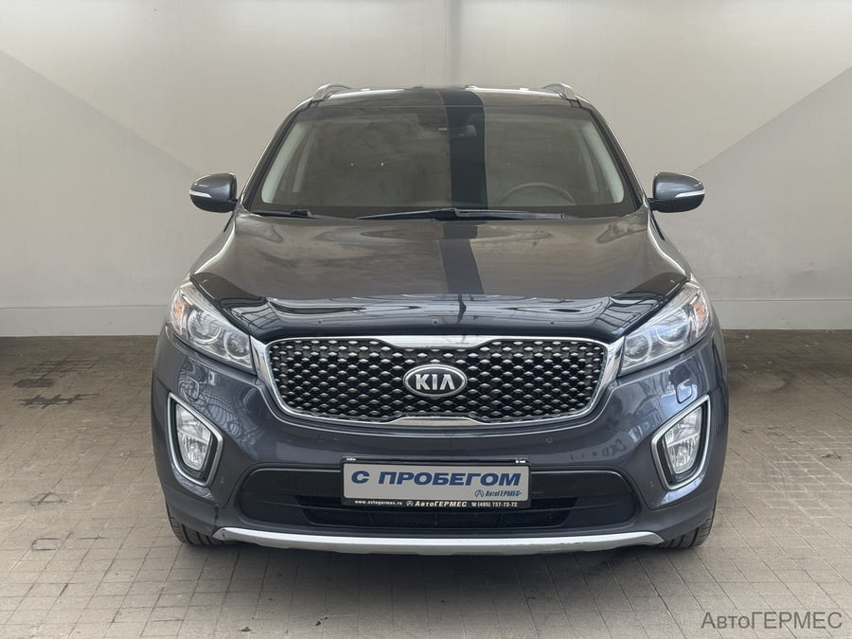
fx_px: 1181
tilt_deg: -11.3
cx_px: 426
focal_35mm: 48
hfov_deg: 39.7
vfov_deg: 30.3
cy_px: 320
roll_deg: -0.7
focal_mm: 6.76
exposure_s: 1/307
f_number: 1.78
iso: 64
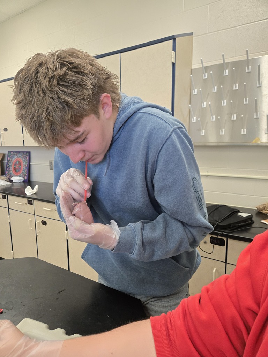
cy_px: 178
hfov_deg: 58.9
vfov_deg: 73.9
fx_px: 237
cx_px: 134
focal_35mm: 23
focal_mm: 5.4
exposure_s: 1/120
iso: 640
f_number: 1.8
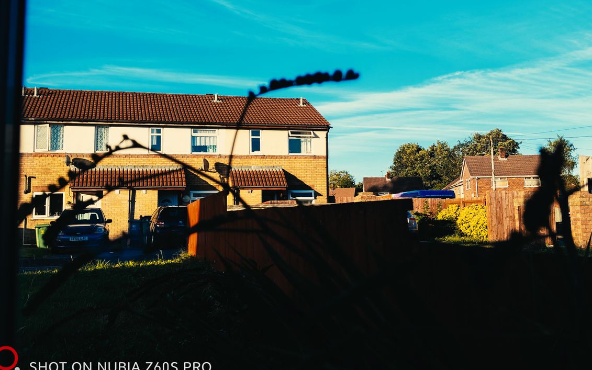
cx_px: 309
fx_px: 678
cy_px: 138
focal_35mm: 42
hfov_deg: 47.2
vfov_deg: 30.4
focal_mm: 8.29
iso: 160
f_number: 1.59
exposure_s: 1/744
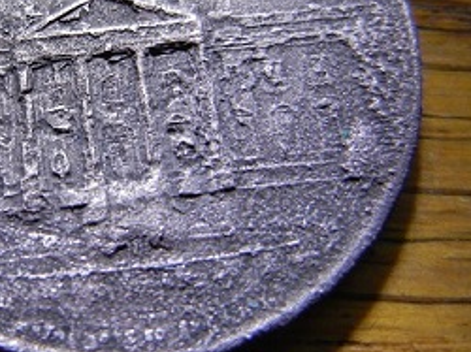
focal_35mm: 54
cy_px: 97
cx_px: 55
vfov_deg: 26.7
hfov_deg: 33.8
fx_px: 734
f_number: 3.5
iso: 160
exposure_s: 1/65.2
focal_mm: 5.4
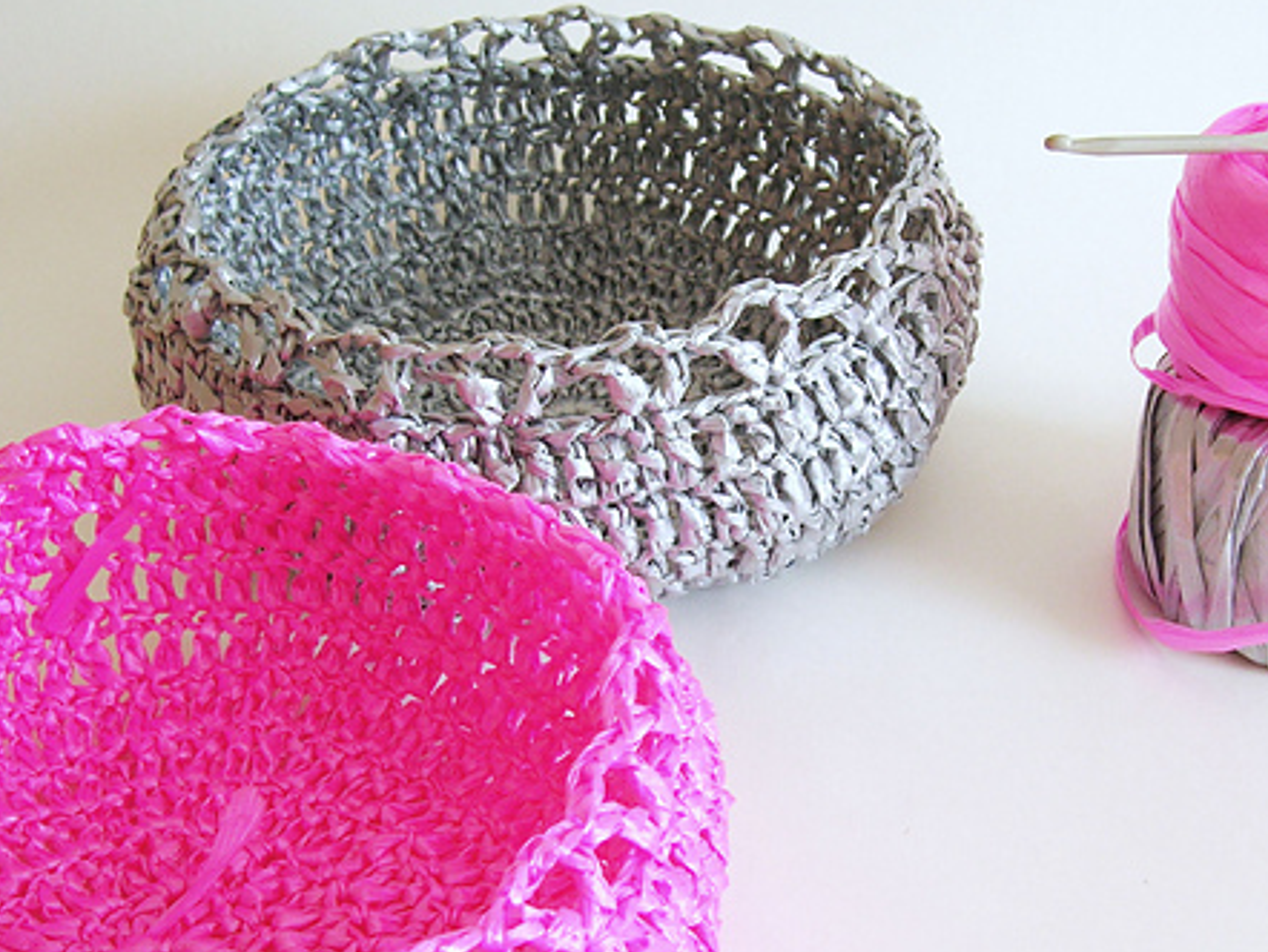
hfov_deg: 34.7
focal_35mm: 55
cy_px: 562
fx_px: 2016
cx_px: 806
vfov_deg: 26.5
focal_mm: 6.4
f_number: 3
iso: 50
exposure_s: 1/4.6
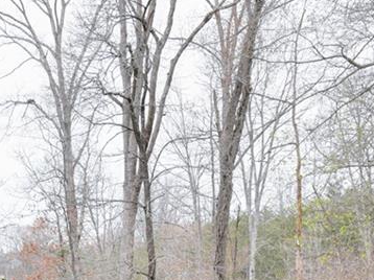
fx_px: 1069
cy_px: 349
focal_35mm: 99
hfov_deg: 19.6
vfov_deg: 14.4
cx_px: 65
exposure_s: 1/160
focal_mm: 24
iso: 200
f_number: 8
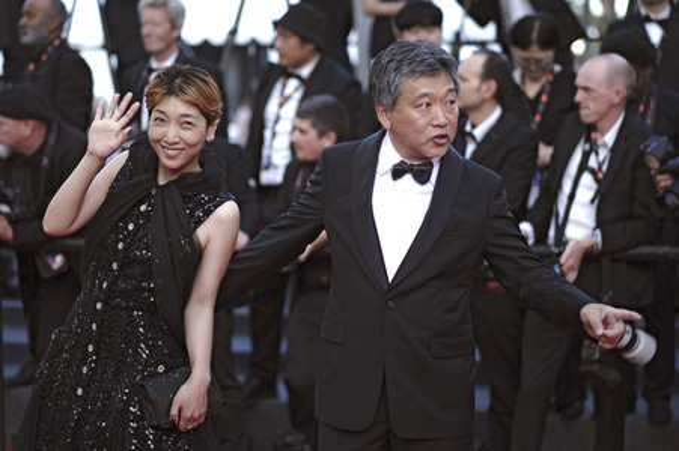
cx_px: 340
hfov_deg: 24.2
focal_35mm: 84
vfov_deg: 16.2
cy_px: 226
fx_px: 1583
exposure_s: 1/640
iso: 80
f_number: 1.2
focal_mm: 56
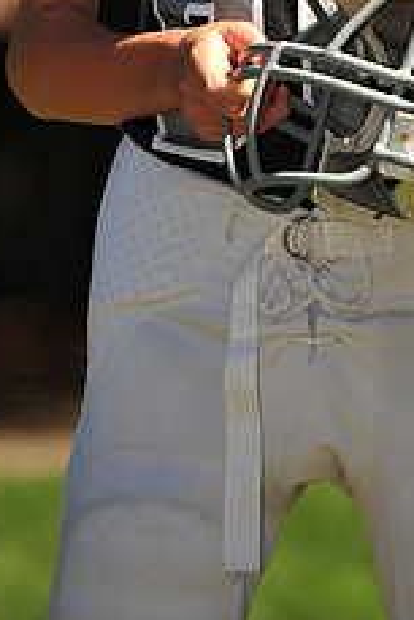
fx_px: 8715
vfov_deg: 4.1
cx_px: 354
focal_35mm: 506
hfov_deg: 2.7
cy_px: -146
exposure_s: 1/640
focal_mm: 200
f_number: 5
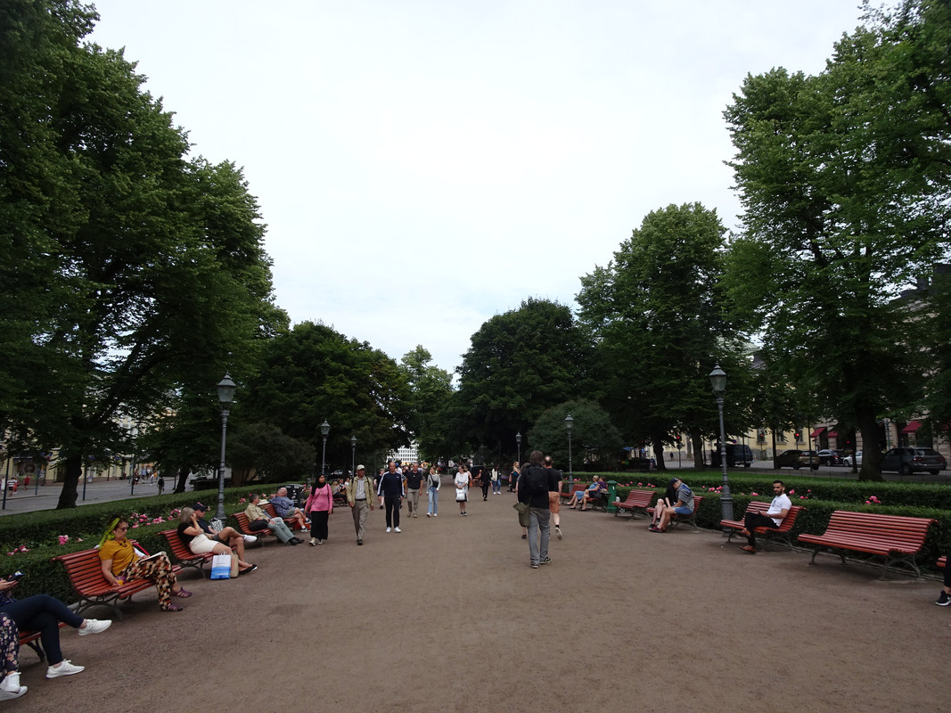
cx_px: 476
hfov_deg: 71.6
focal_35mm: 24
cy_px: 356
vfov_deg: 56.8
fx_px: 659
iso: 80
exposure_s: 1/400
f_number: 3.5
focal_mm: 4.1
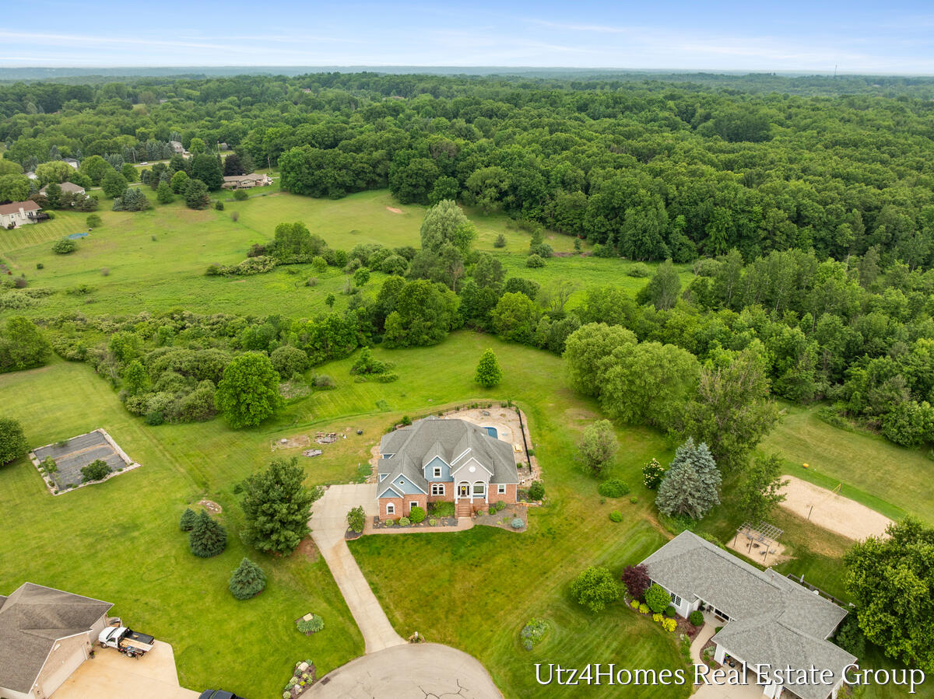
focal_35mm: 24
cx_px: 467
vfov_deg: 56.8
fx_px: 647
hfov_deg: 71.6
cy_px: 350
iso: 190
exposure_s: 1/800
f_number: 2.8
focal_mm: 12.29
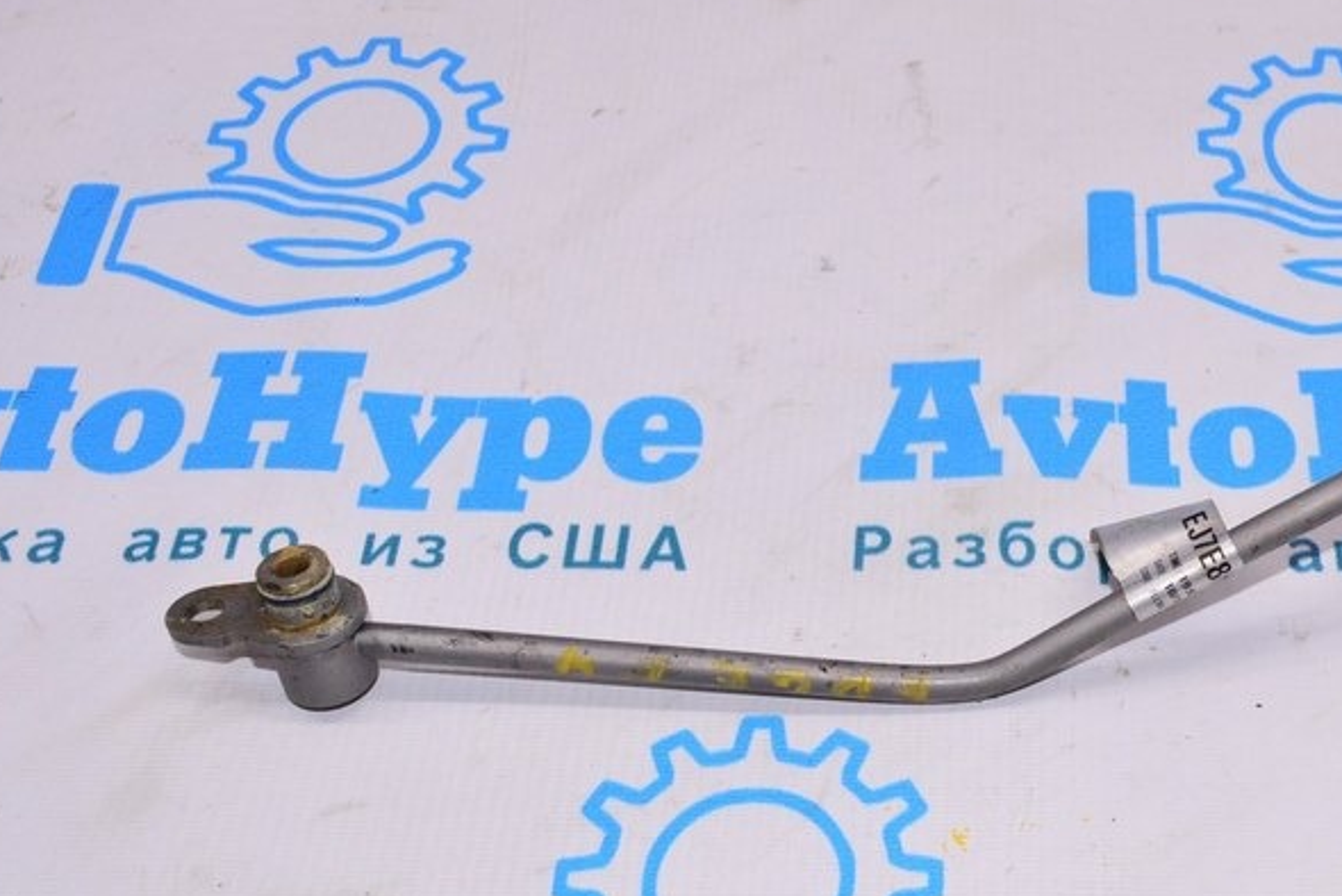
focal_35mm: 52
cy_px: 592
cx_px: 1058
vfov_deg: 25.9
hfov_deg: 36.9
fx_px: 1939
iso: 1600
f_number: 8
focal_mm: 20
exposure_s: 1/200
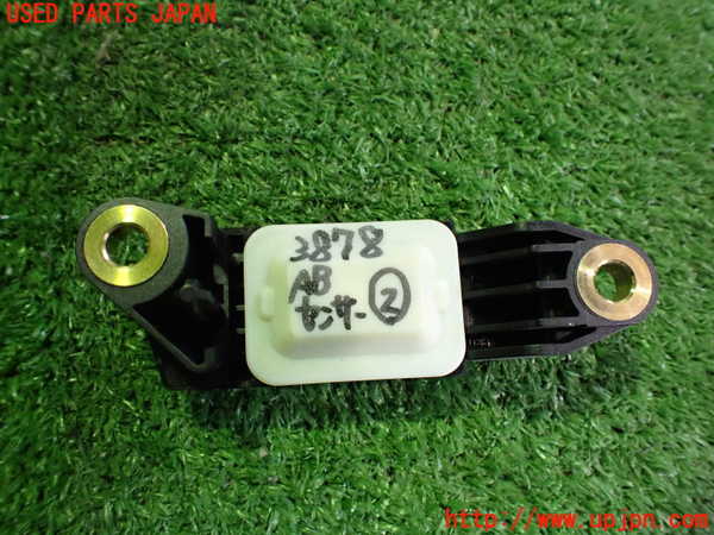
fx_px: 619
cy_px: 268
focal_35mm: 30
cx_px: 357
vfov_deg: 46.8
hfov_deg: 60.0
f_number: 2.3
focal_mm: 5.4
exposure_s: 1/60
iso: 800
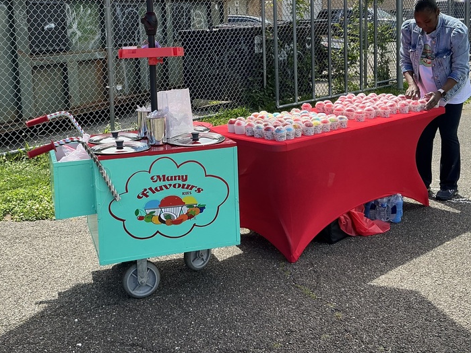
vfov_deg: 34.6
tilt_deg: -7.5
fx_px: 558
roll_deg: +2.1
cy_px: 100
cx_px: 198
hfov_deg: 45.6
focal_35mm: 41
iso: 25
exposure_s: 1/529
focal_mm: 3
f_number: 1.8
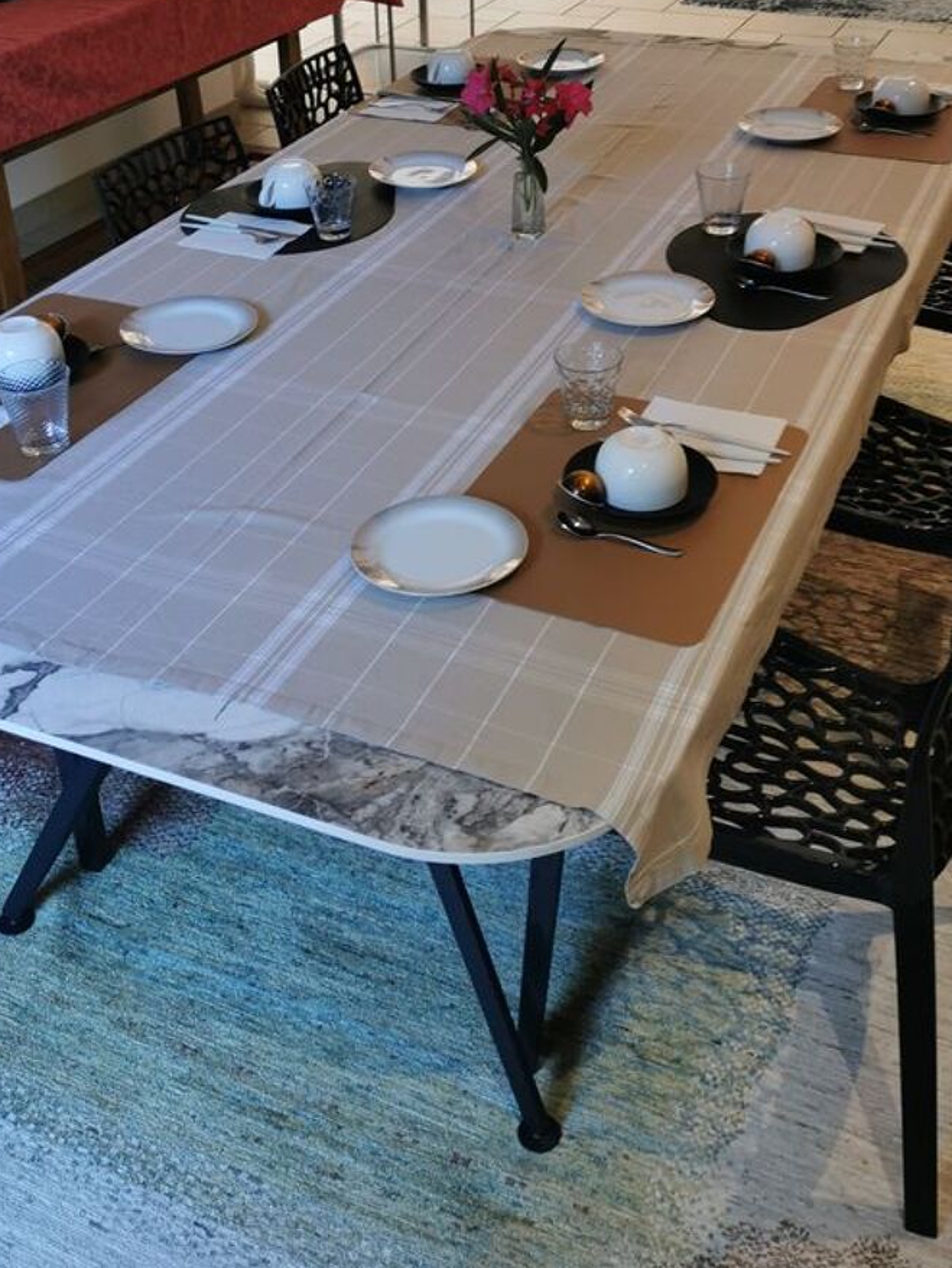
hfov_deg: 35.2
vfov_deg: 45.0
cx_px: 472
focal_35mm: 41
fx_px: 1503
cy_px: 411
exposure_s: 1/50
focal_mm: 5.58
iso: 125
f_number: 1.8
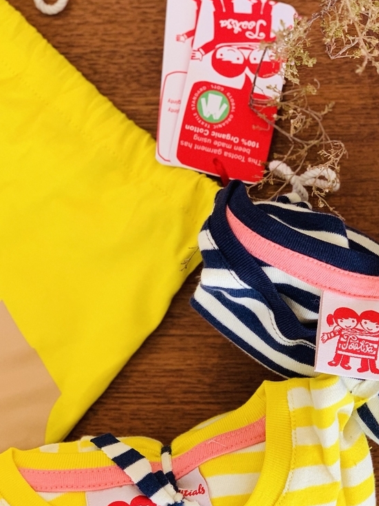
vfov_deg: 22.9
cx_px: 237
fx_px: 1240
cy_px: 327
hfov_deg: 17.4
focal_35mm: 85
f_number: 2.4
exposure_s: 1/60
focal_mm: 6
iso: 160
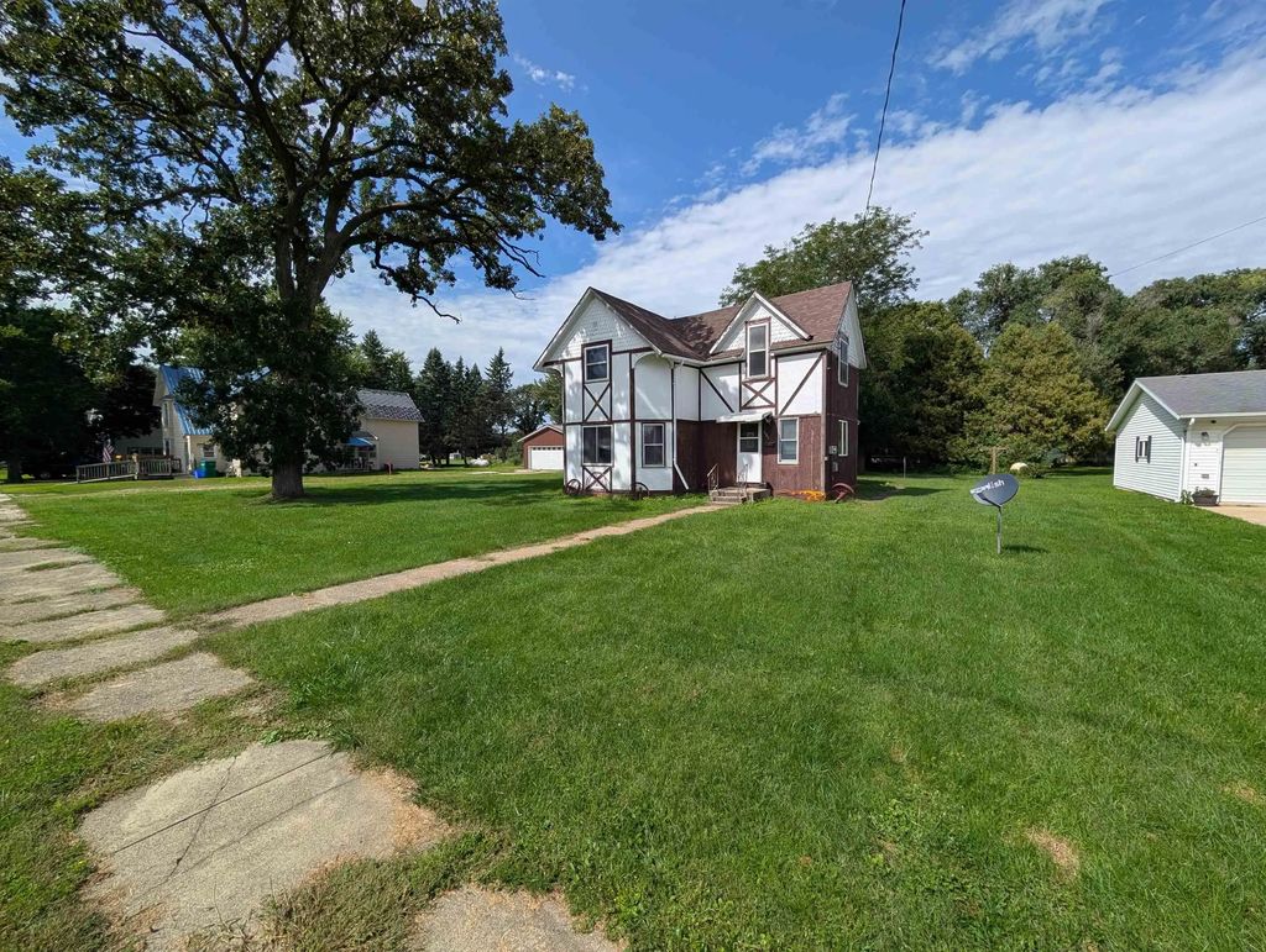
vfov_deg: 94.6
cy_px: 476
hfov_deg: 110.5
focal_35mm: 12
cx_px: 633
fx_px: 439
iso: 50
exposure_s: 1/4184
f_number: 1.7
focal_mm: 2.02
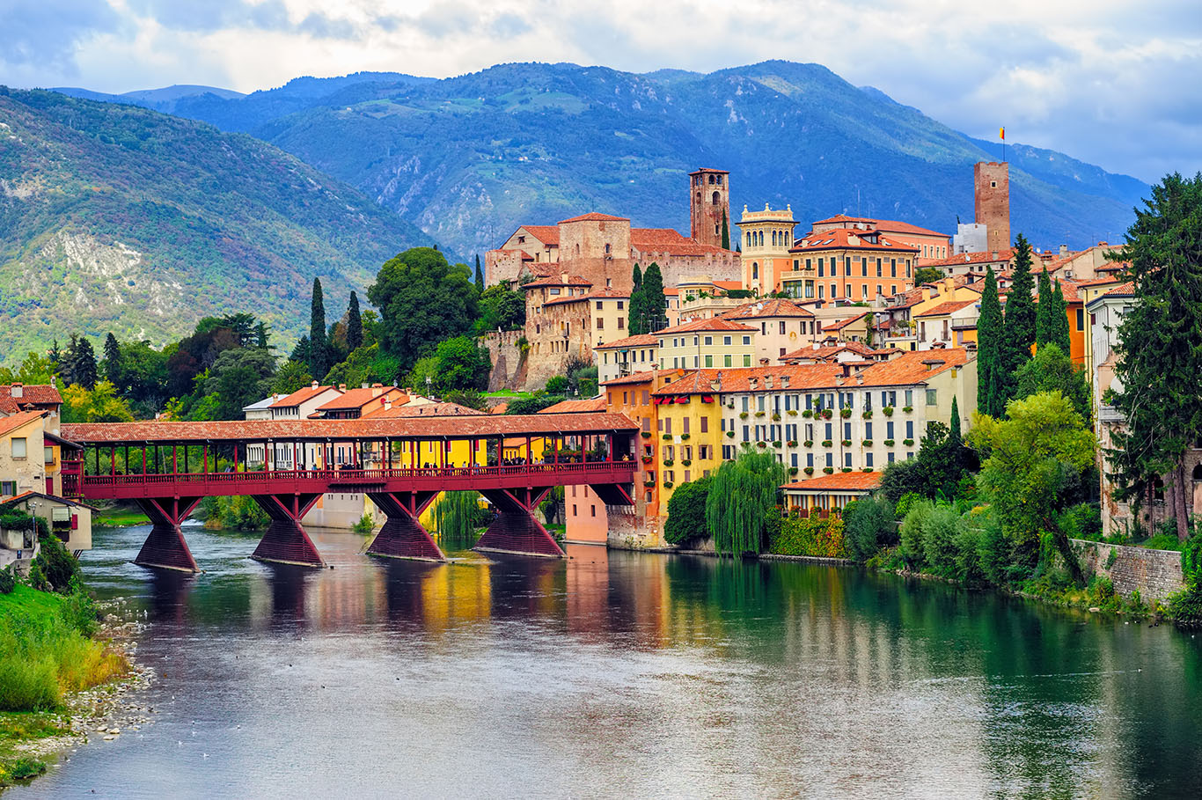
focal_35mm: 86
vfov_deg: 15.9
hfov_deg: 23.7
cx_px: 601
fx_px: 2870
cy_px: 400
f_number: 5.6
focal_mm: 86
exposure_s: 1/800
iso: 400
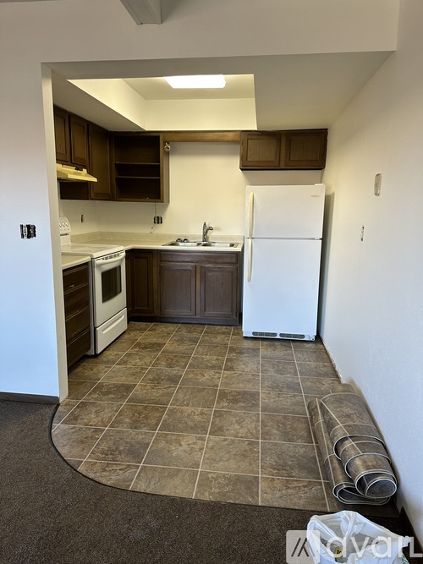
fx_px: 391
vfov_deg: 71.6
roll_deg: -0.7
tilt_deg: -10.3
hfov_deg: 56.8
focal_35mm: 24
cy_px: 282
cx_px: 212
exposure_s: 1/60
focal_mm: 6.86
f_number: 1.78
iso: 160
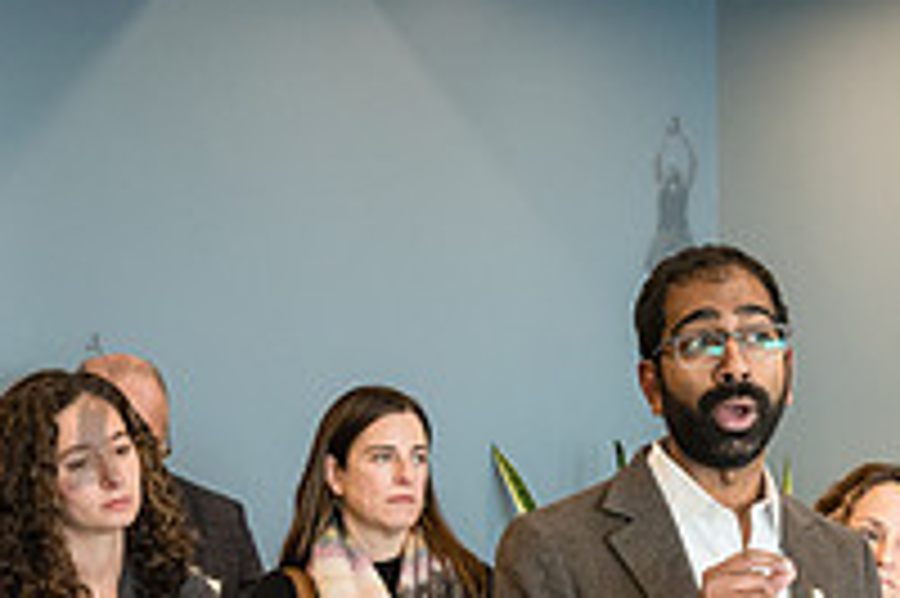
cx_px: 709
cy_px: 629
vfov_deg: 11.6
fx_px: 2898
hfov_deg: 17.5
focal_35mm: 116
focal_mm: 38
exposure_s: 1/160
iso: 2000
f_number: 5
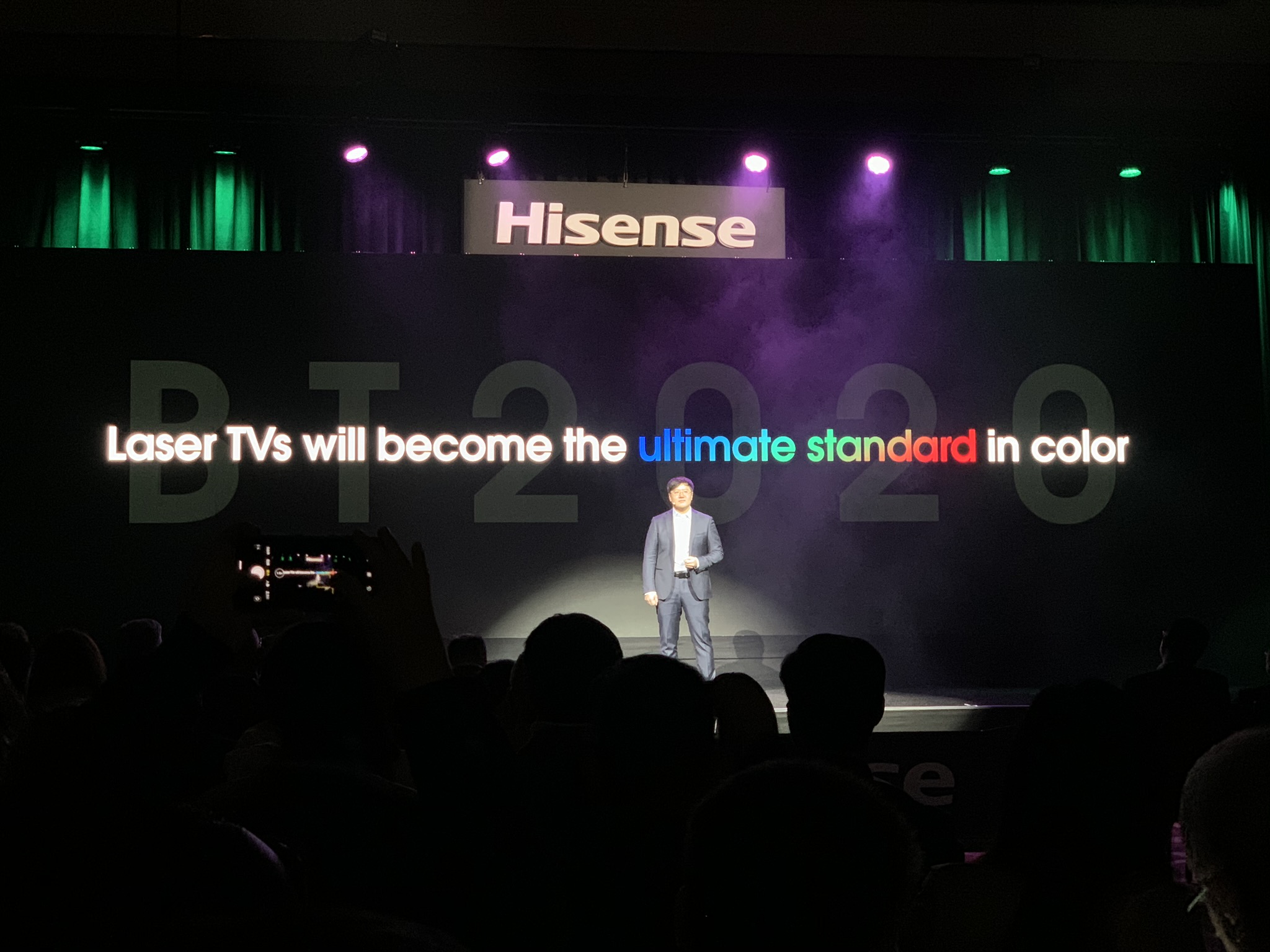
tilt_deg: +4.3
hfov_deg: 36.8
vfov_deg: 28.0
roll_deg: +0.7
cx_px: 635
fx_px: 1908
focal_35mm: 52
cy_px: 476
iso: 400
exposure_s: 1/18
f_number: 2.4
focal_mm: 6
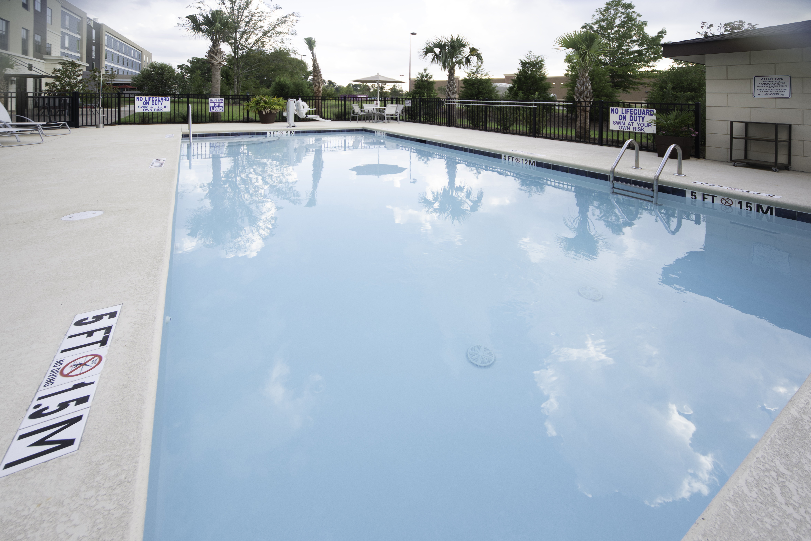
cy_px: 270
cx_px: 406
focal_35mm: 12
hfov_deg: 112.6
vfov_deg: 90.0
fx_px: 270
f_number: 4.5
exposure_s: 1/80
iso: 100
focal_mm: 12
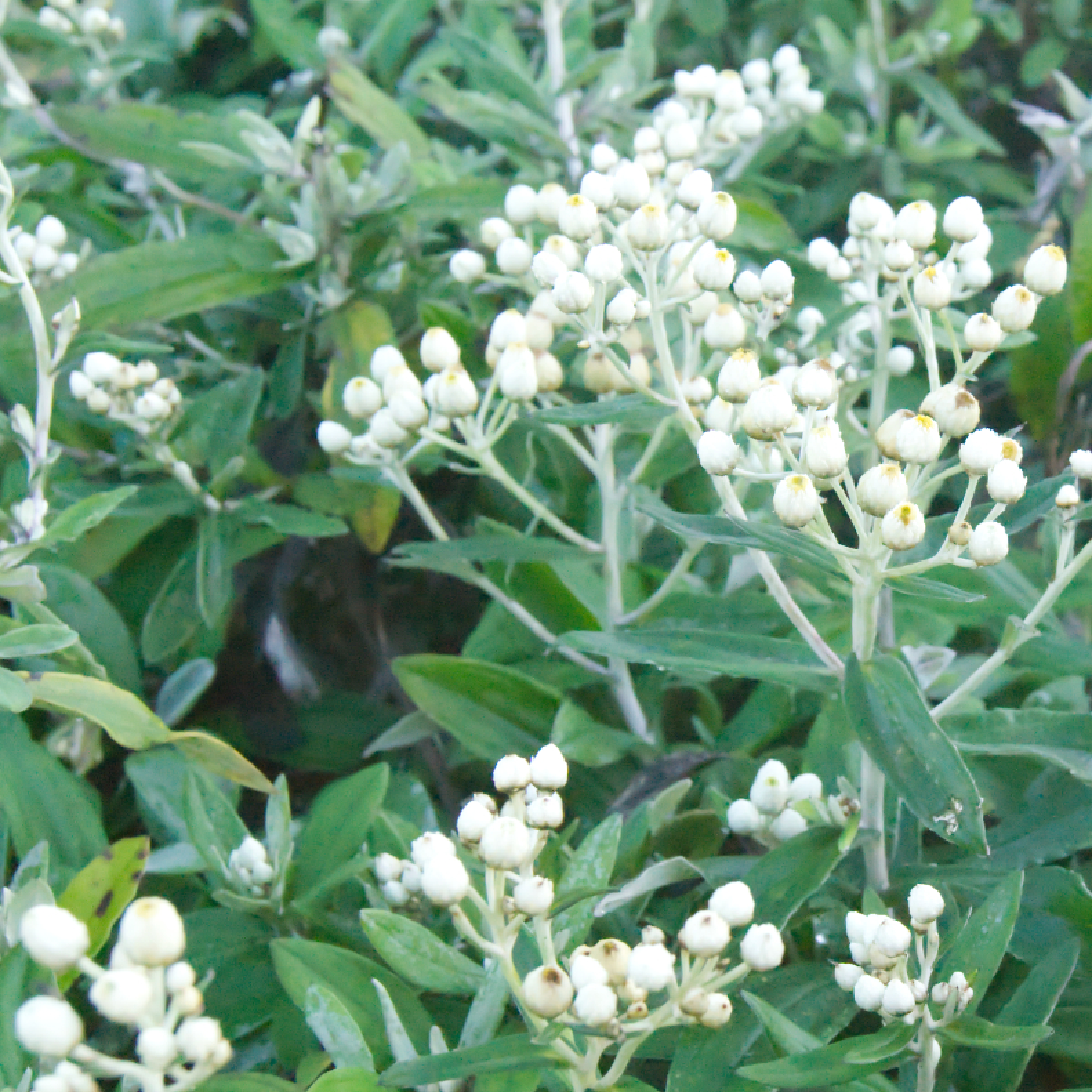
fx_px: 2070
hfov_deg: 29.2
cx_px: 801
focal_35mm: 58
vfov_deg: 29.6
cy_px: 543
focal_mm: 30
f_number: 11
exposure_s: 1/500
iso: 3200
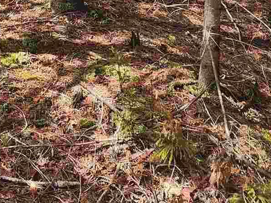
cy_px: -301
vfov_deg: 10.6
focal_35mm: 118
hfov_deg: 16.2
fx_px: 924
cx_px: -35
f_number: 1.8
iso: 12
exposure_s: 1/186
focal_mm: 6.4
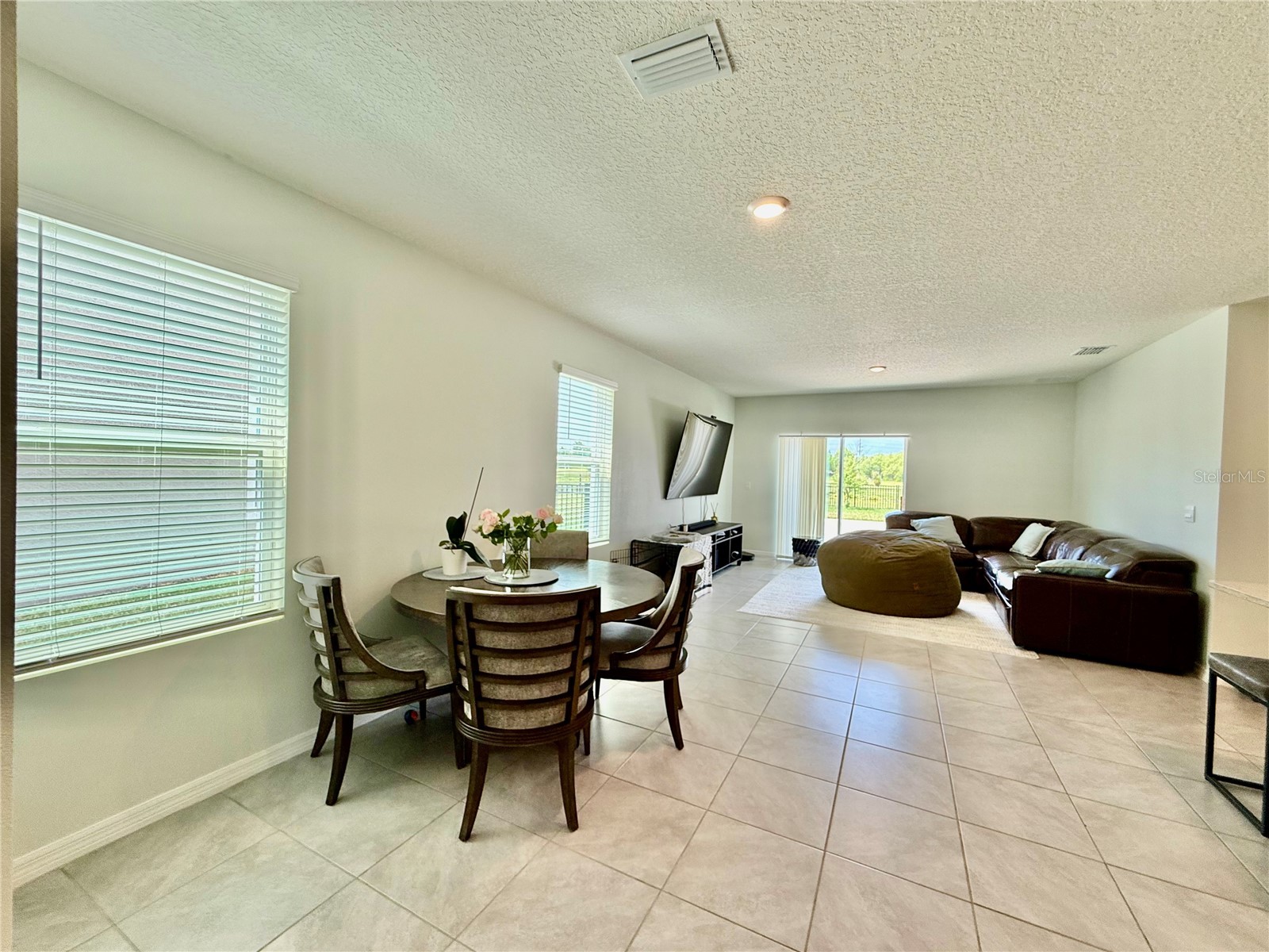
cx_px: 634
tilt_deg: +1.0
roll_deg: -1.6
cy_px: 476
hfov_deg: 102.1
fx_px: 513
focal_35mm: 14
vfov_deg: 85.7
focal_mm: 2.22
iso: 64
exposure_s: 1/60
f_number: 2.2
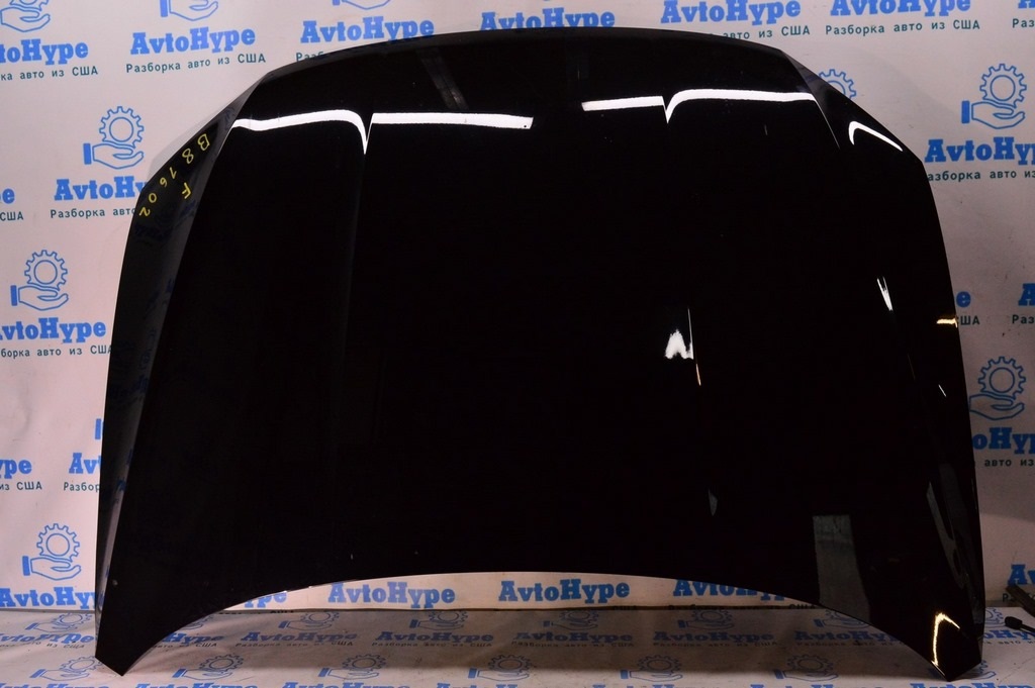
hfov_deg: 57.3
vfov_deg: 39.9
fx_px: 948
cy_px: 344
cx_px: 518
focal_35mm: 33
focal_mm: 22
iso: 1600
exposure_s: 1/250
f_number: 8
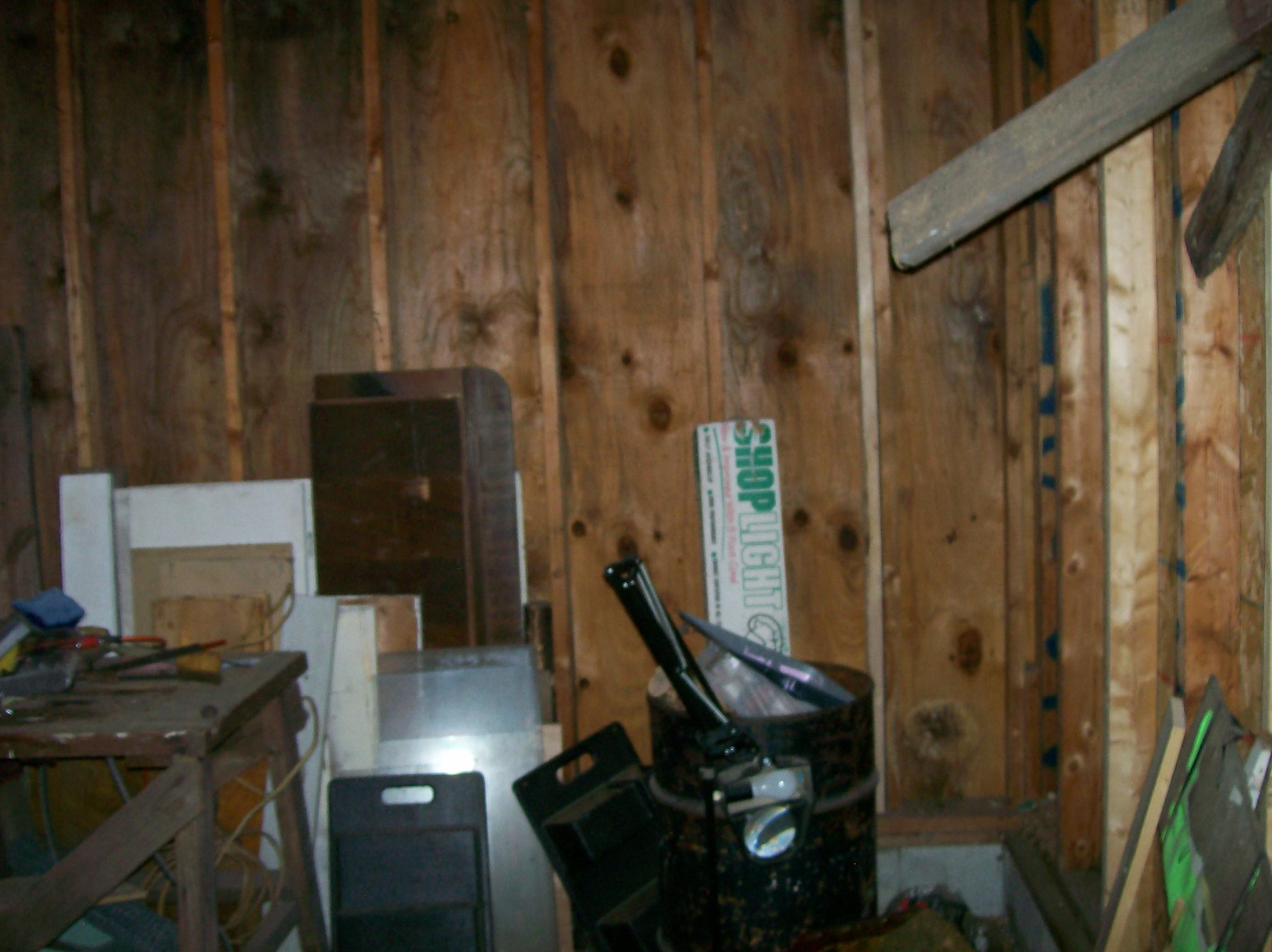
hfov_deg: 50.2
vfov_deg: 38.6
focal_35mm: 37
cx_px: 650
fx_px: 1359
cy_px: 464
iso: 80
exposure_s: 1/64
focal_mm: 6
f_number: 2.7
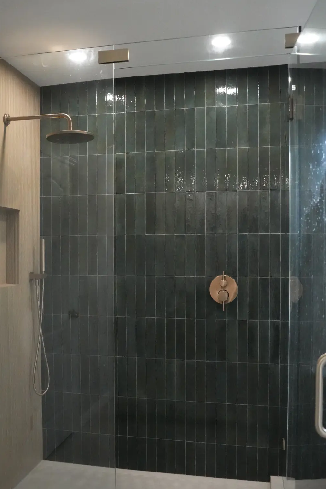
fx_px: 475
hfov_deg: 37.7
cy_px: 267
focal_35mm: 35
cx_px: 131
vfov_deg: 54.4
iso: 12800
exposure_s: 1/3200
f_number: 2.8
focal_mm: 24
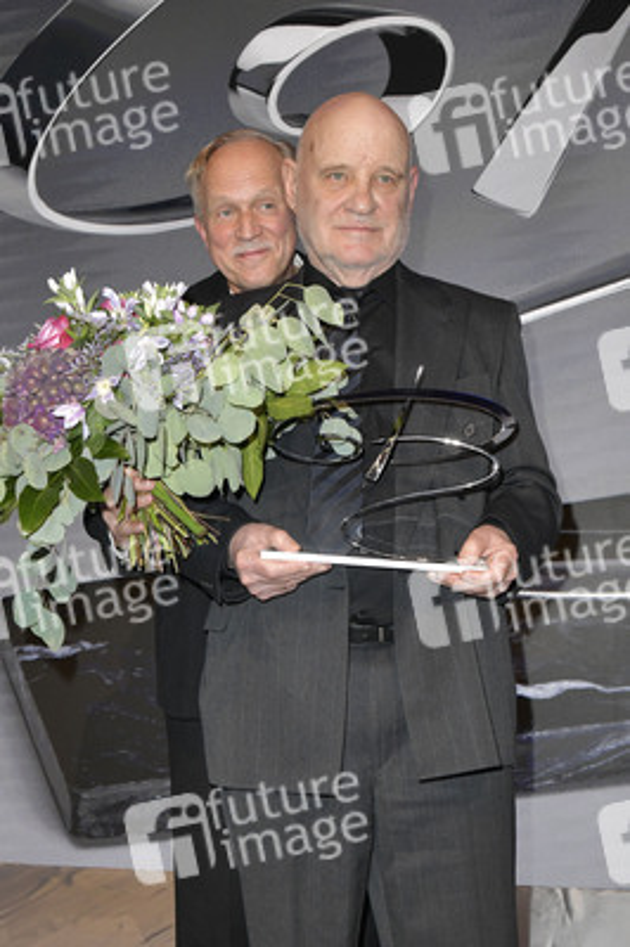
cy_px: 474
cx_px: 315
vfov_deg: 54.5
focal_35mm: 35
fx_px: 920
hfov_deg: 37.8
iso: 2000
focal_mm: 35
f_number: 6.3
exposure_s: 1/250
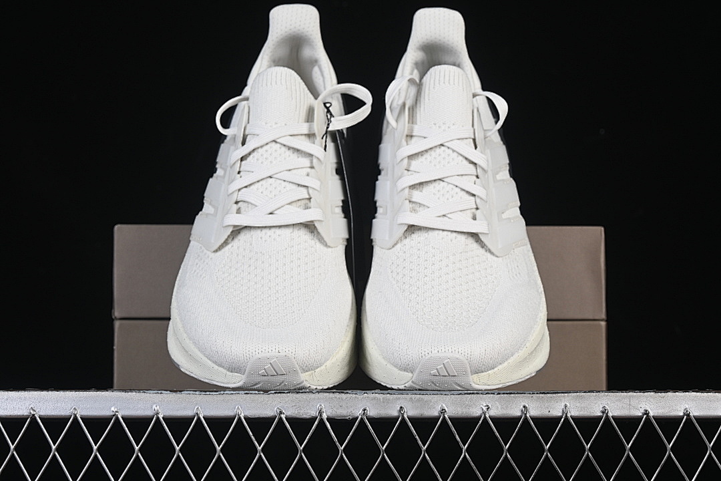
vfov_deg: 18.2
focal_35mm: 75
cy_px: 240
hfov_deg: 27.0
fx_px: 1502
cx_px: 360
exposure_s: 1/80
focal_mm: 50
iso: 160
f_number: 8
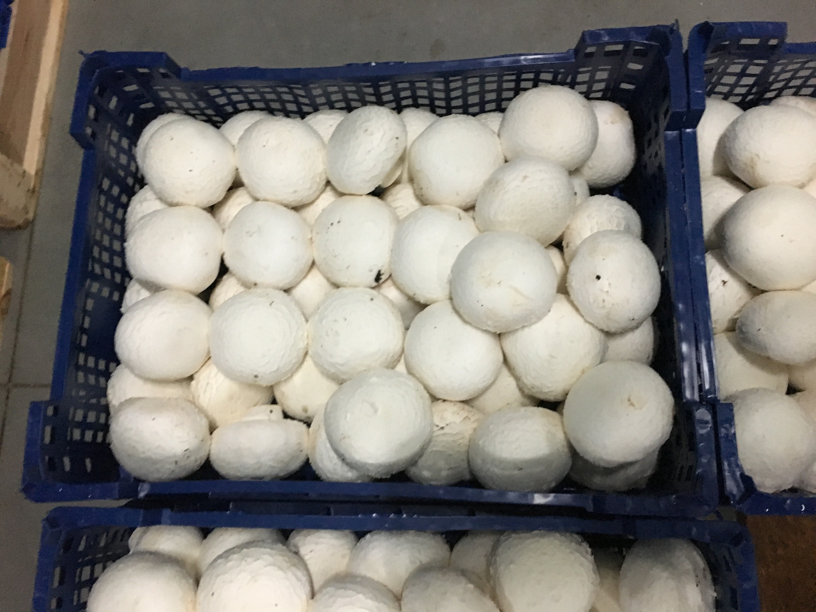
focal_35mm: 29
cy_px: 306
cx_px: 408
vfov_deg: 48.2
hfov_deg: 61.7
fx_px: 684
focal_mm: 4.15
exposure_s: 1/17
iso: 320
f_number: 2.2
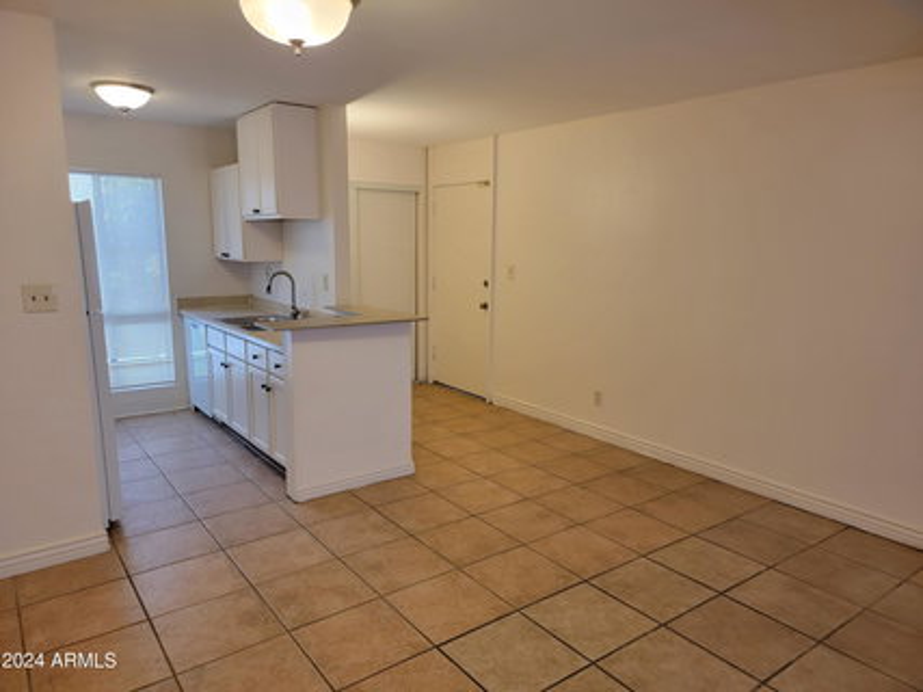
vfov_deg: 56.8
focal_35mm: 24
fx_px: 640
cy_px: 346
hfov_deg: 71.6
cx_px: 462
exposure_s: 1/120
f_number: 1.8
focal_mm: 6.7
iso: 320
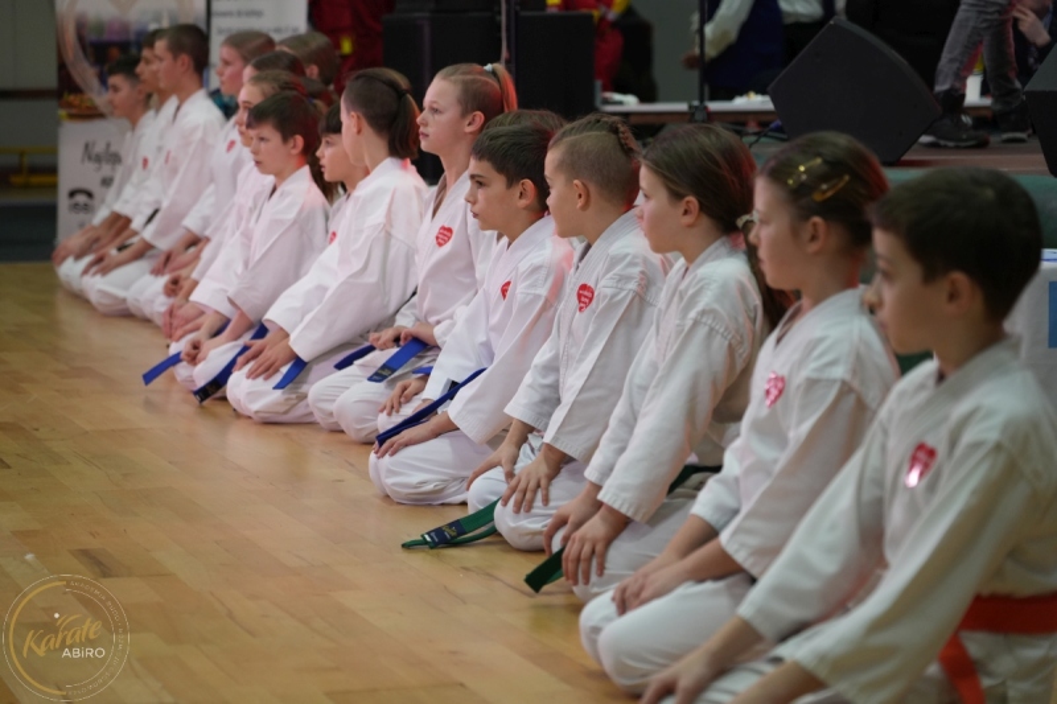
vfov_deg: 13.2
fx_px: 3053
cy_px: 352
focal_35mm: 104
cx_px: 528
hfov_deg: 19.6
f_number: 4
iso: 2000
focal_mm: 104
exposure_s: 1/250
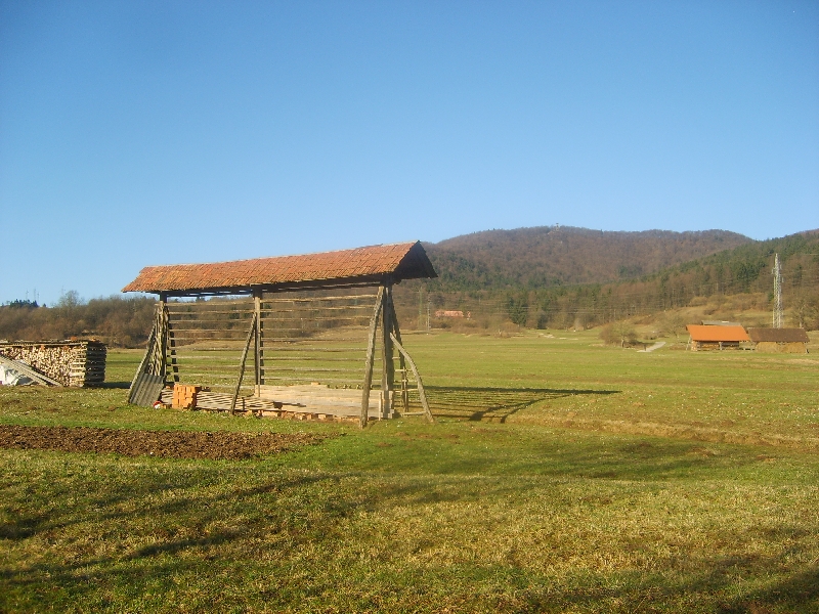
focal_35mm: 35
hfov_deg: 52.6
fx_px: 828
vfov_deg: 40.7
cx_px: 410
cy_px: 307
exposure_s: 1/500
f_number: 2.8
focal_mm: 5.8
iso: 50
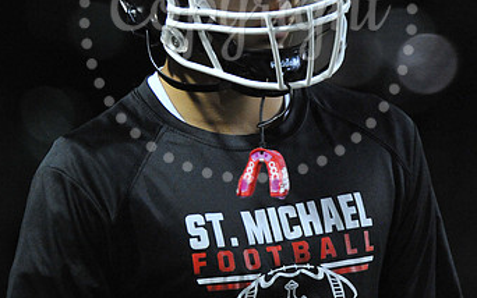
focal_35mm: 725
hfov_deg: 2.9
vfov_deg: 1.8
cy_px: 13
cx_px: 248
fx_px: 9428
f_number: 6.3
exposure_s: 1/125
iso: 6400
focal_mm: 420
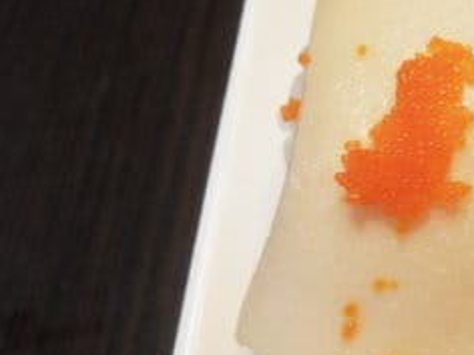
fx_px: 1013
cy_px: 212
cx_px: 466
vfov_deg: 19.9
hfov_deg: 25.1
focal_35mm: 74
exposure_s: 1/15
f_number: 2.8
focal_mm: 6.2
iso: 200
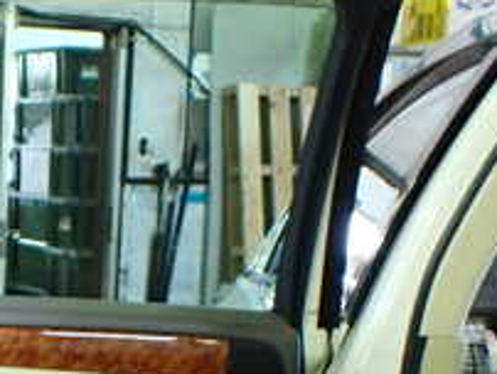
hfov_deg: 20.6
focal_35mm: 89
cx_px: -89
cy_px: 386
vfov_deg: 16.3
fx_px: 1279
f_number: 2.3
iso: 800
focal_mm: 5.4
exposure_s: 1/60
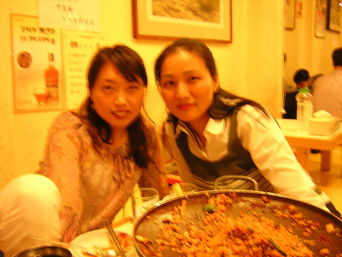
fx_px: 356
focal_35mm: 36
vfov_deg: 39.7
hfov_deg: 51.4
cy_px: 128
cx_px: 171
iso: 100
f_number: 2.6
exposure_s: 1/5.3
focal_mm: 4.7
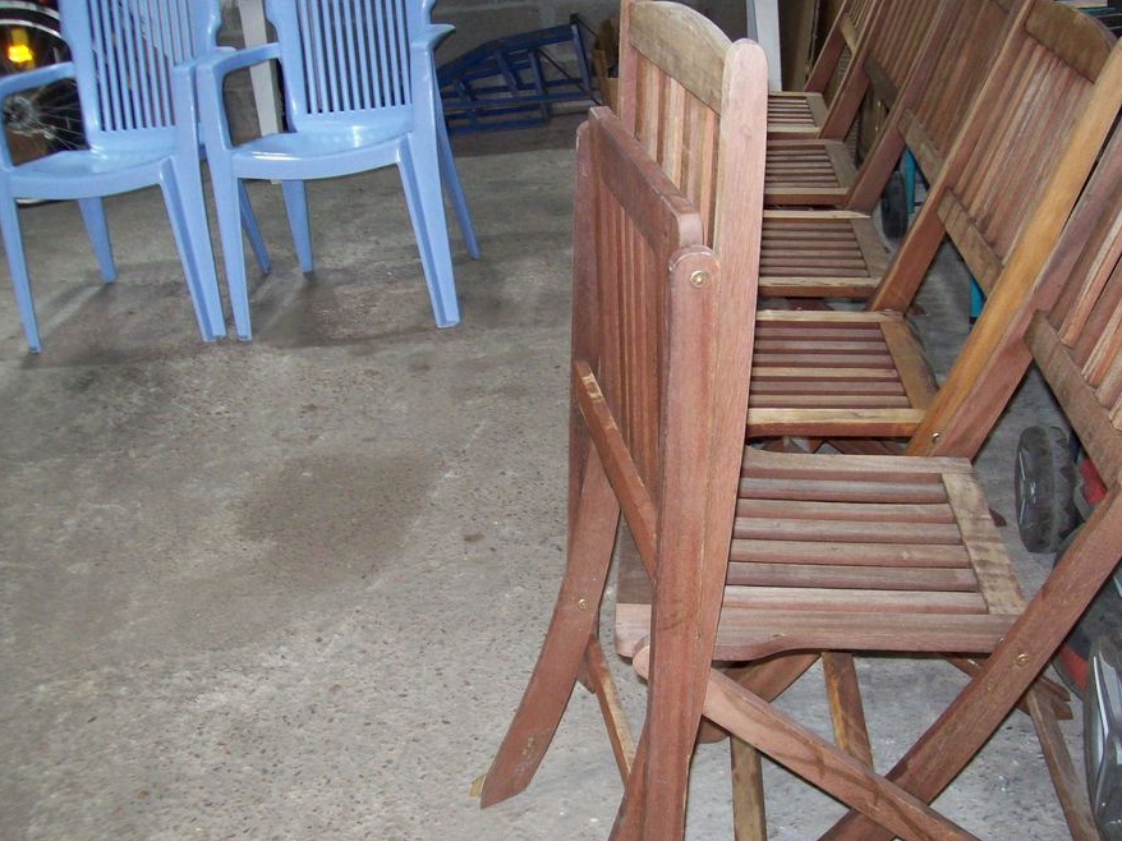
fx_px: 1329
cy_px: 445
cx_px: 564
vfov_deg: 35.1
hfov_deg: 45.8
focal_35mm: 41
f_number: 2.7
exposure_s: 1/64
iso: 200
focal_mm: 6
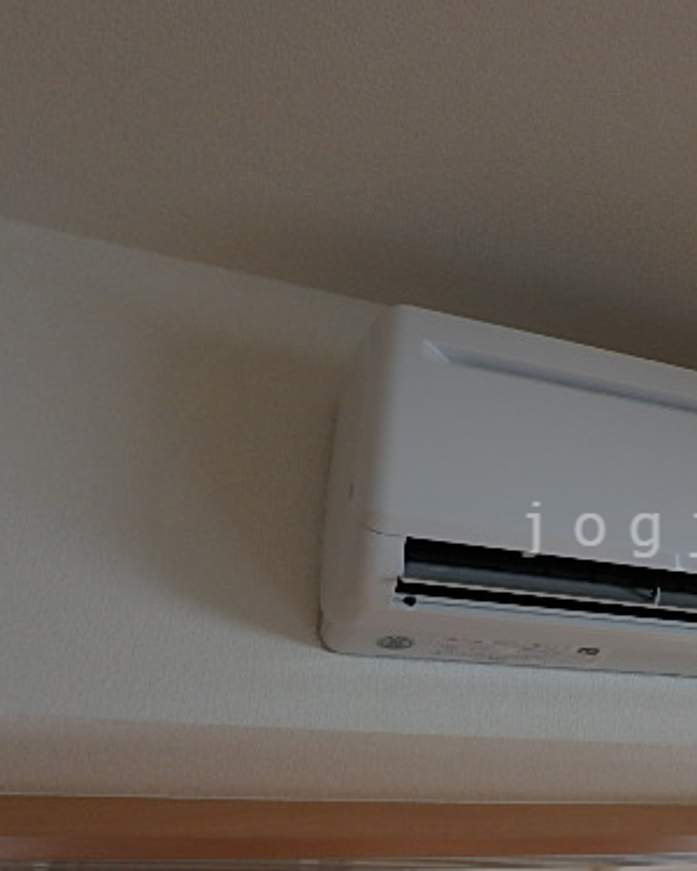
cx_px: 681
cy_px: 530
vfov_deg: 51.1
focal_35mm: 35
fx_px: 902
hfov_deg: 38.1
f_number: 3.5
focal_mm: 3.7
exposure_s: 1/50
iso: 200
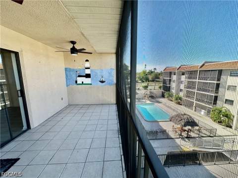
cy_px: 89
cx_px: 119
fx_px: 96
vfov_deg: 85.7
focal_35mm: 14
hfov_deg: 102.1
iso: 40
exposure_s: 1/362
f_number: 2.2
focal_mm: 2.22
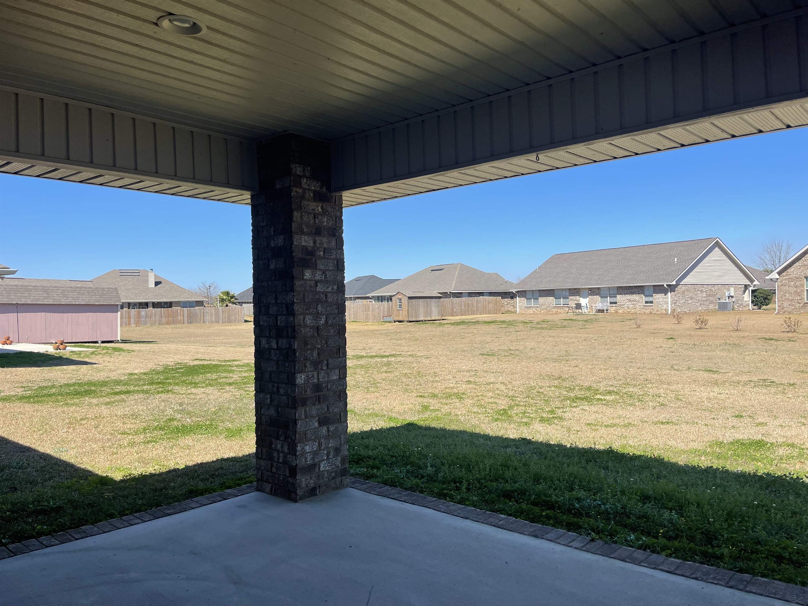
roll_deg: +1.1
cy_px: 303
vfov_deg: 53.1
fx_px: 607
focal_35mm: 26
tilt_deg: -1.3
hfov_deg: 67.3
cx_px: 404
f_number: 1.6
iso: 32
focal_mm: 5.1
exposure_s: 1/2786
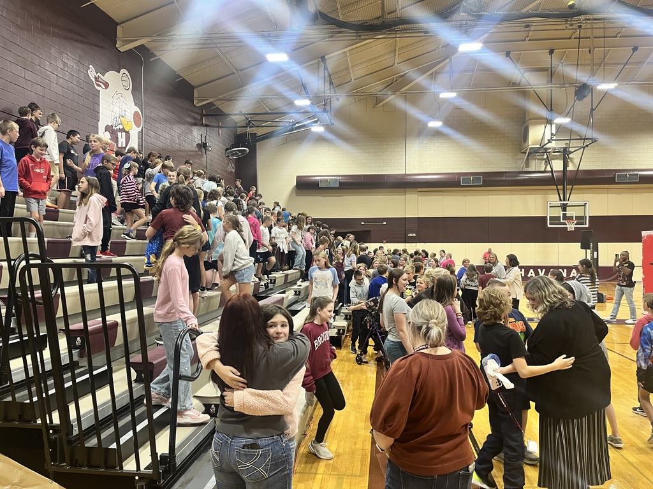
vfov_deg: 53.1
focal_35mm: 26
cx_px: 326
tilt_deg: -0.6
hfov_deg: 67.3
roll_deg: +0.1
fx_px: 490
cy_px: 244
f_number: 1.6
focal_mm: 5.1
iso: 125
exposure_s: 1/60
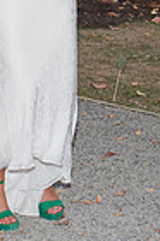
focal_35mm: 210
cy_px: 68
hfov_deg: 6.5
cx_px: 197
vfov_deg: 9.8
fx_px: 1403
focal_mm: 35
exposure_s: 1/200
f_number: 3.2
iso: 1000
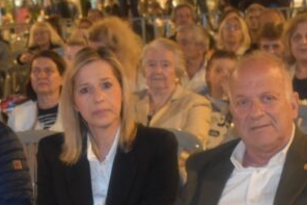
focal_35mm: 113
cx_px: 101
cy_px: 220
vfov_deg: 11.9
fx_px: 963
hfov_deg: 18.1
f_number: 4.5
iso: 1600
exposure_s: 1/6
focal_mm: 32
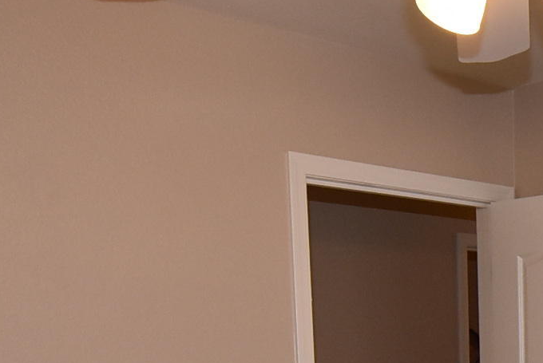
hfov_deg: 27.2
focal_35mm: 66
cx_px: 636
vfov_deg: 19.1
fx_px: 997
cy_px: 469
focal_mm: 10
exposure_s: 1/125
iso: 720
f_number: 5.6
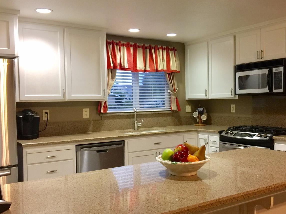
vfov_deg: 37.7
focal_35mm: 38
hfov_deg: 48.9
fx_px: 314
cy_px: 110
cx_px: 160
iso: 40
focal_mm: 4.15
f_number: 2.2
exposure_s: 1/15
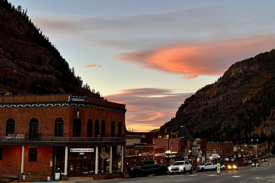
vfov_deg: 27.0
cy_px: 98
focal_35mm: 50
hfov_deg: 39.6
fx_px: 382
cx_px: 137
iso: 50
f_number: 1.8
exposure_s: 1/142
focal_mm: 6.8
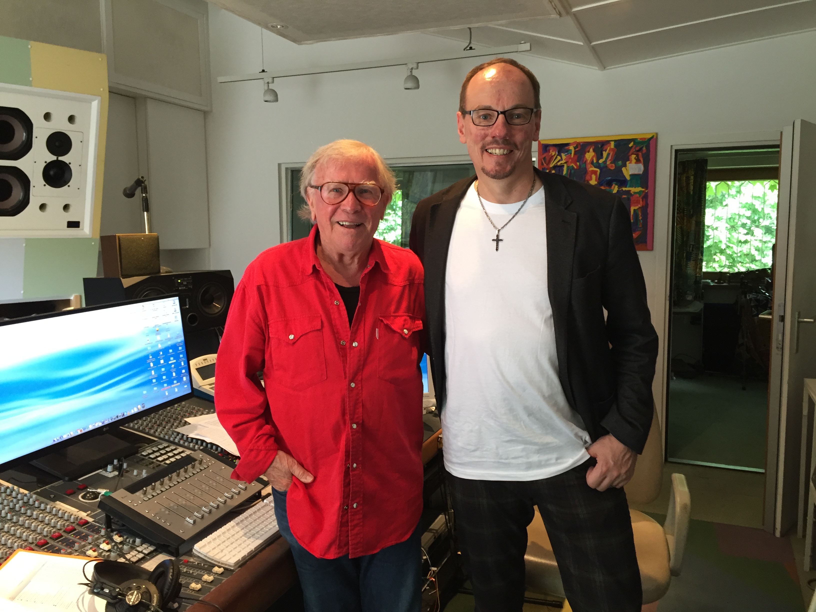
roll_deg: -1.1
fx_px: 684
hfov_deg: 61.7
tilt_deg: -7.8
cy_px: 306
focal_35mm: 29
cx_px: 408
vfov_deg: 48.2
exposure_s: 1/33
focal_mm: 4.15
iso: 125
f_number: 2.2
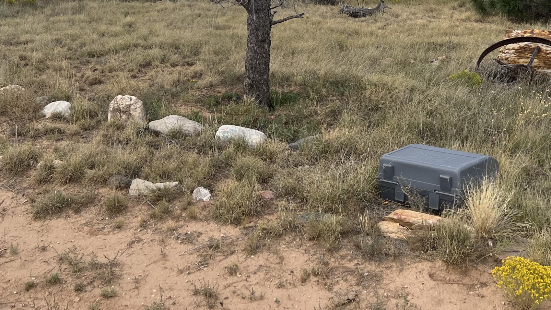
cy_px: -29
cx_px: 317
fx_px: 730
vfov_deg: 22.6
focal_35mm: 50
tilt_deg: -1.6
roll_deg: +0.8
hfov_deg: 41.2
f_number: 1.5
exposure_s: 1/2915
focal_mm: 5.7
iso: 50
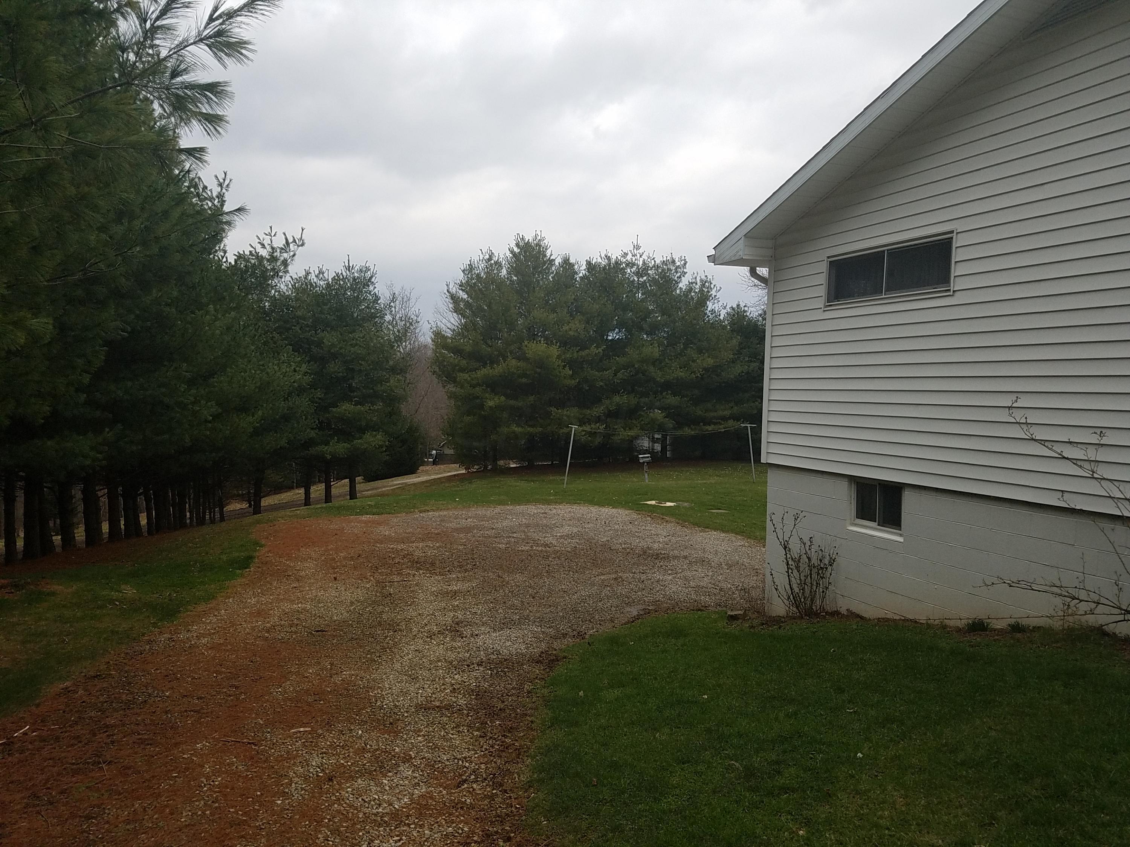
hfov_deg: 67.3
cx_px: 565
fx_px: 849
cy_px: 424
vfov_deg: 53.1
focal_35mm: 26
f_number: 1.7
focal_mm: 4.2
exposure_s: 1/1160
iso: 50
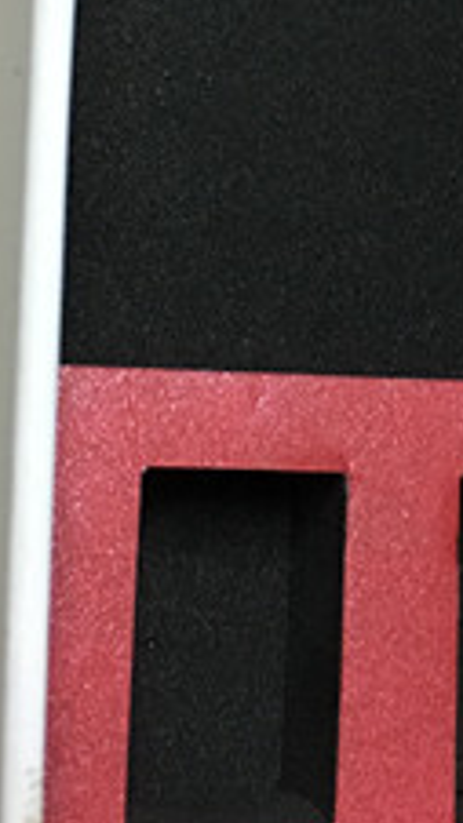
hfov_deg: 12.9
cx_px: 405
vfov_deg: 22.6
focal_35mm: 93
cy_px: 153
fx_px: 2031
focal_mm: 4.15
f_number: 2.2
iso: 100
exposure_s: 1/8
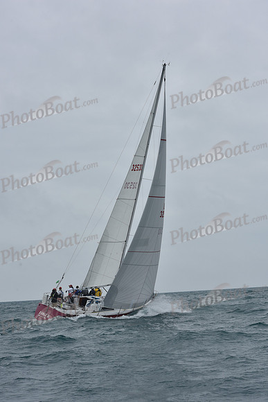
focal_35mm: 70
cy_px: 201
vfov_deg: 28.8
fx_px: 781
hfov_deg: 19.5
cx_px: 134
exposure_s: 1/800
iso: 250
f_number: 10
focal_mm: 70
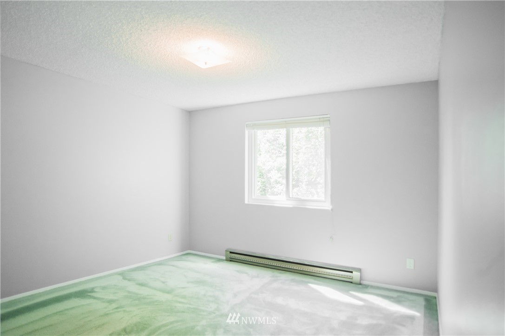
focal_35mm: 20
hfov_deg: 84.0
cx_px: 252
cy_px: 168
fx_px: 280
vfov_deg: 61.9
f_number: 3.5
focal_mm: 20
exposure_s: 1/250
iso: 1000
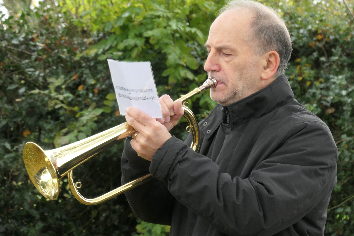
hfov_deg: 13.4
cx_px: 177
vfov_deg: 9.0
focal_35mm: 153
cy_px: 118
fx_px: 1504
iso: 800
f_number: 5.8
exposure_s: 1/100
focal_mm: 55.9
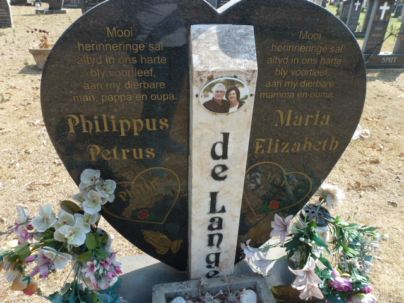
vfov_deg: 56.8
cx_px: 202
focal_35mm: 24
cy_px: 152
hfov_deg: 71.6
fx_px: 280
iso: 100
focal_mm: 4.3
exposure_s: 1/250
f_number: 4
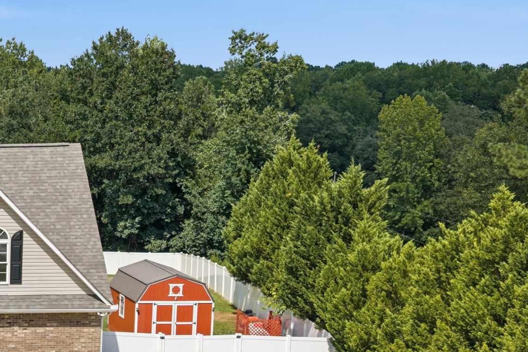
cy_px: 312
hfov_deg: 23.7
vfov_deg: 17.9
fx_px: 1100
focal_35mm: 75
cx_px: -161
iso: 125
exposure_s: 1/25
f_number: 2.8
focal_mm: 14.4
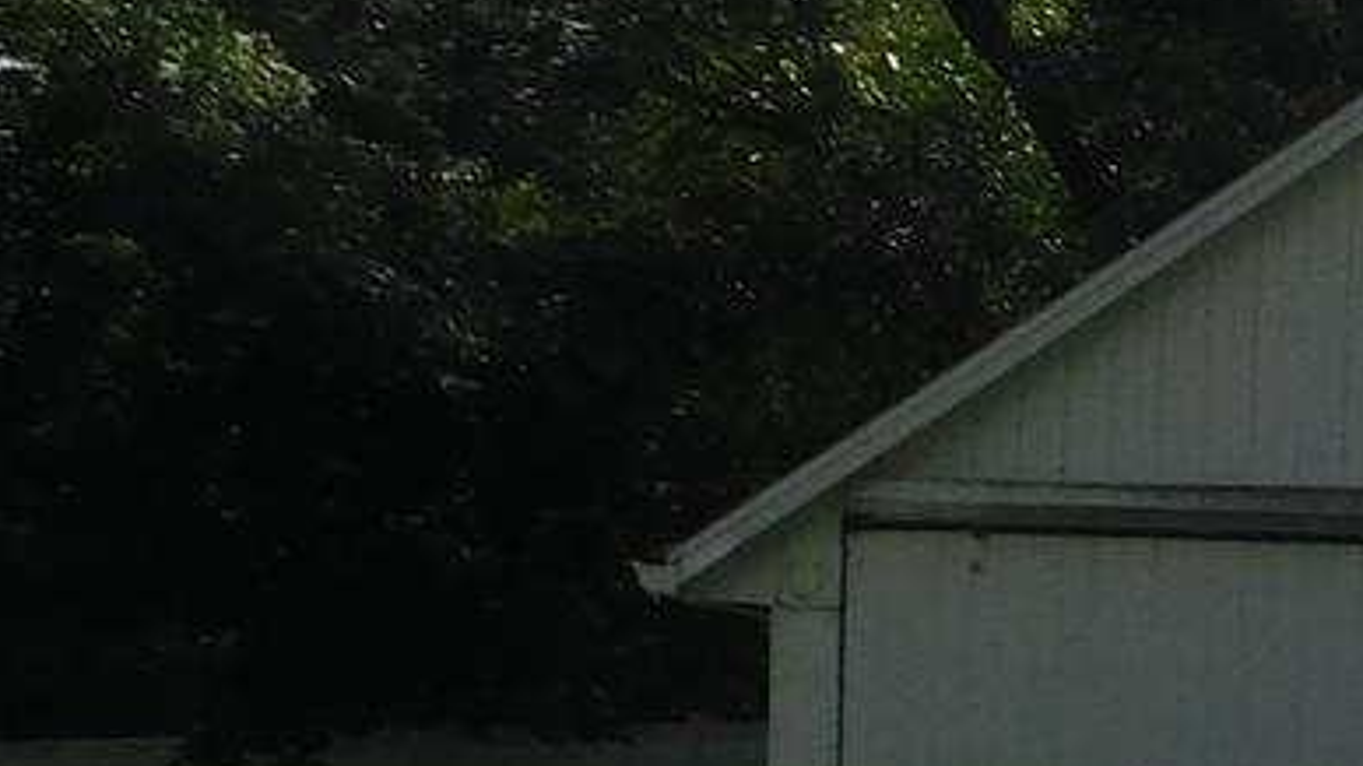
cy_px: 253
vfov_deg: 5.9
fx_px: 7479
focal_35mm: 207
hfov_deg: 10.0
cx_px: 2132
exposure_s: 1/500
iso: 125
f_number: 7
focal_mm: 6.3
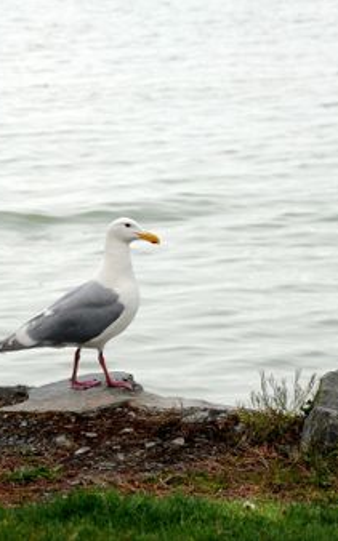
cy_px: 270
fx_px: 2729
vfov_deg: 11.3
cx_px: 106
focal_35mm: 185
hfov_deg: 7.1
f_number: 10
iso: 400
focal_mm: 120
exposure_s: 1/400
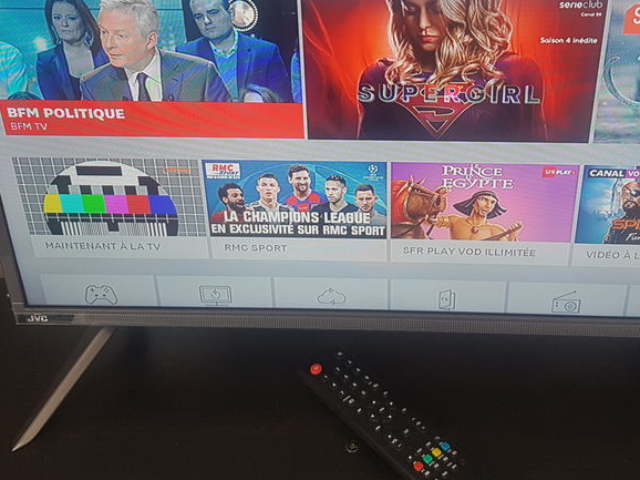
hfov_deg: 42.0
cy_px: 114
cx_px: 373
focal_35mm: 45
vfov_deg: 31.5
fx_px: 832
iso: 80
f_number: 1.7
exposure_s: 1/50
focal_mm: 4.2
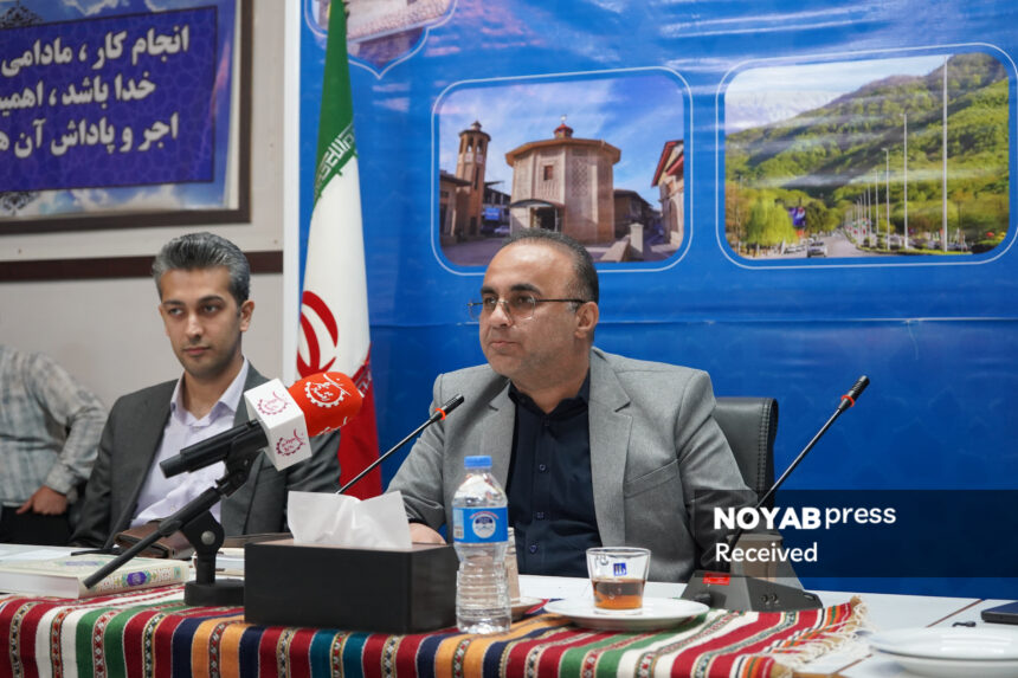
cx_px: 509
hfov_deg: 28.8
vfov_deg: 19.4
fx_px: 1979
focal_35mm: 70
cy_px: 339
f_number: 5.6
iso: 3200
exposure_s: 1/160
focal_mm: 70
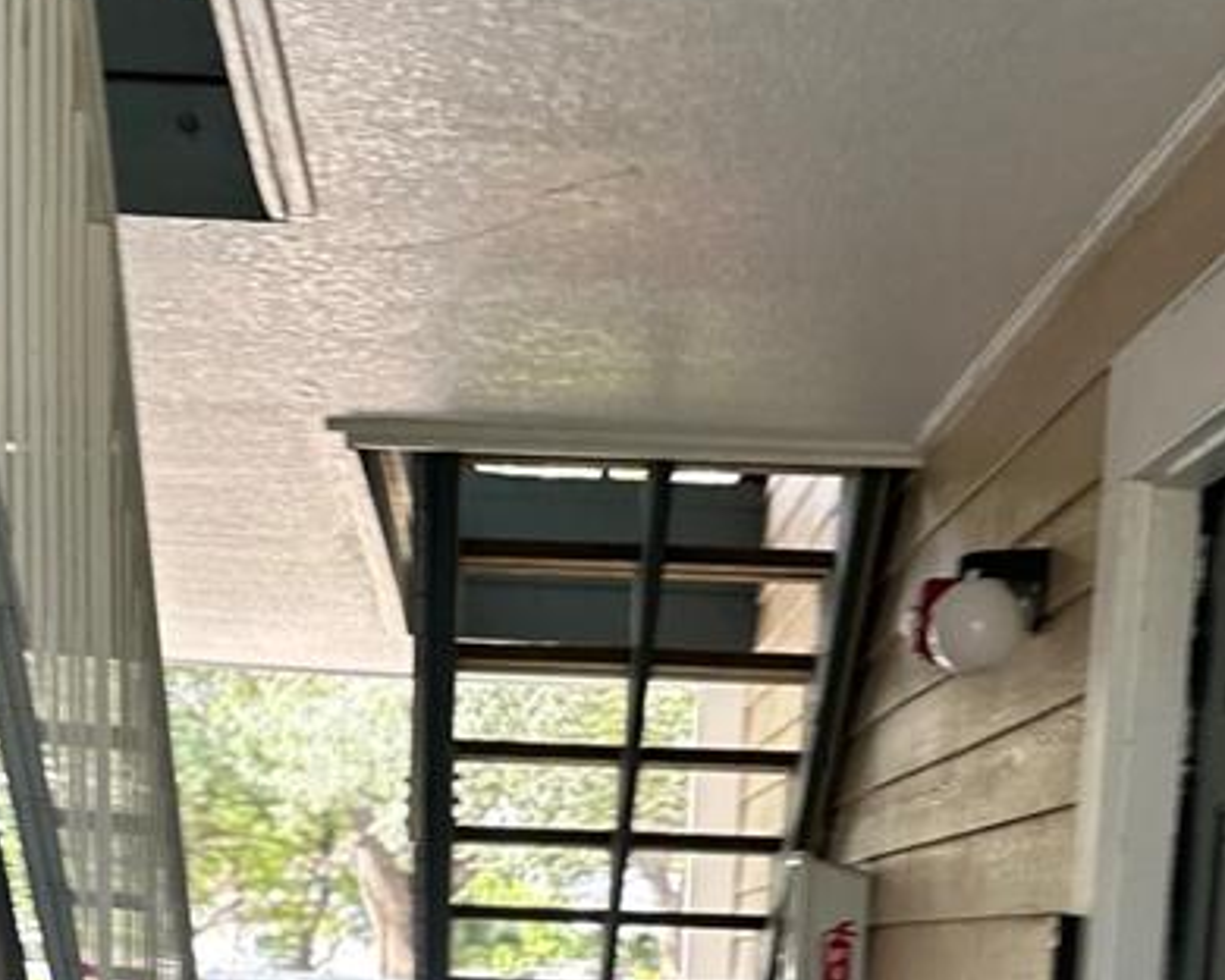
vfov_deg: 19.3
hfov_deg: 26.4
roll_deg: -3.7
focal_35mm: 72
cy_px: 1335
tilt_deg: -7.1
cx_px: 515
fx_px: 2610
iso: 160
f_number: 1.78
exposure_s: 1/121
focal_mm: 6.86
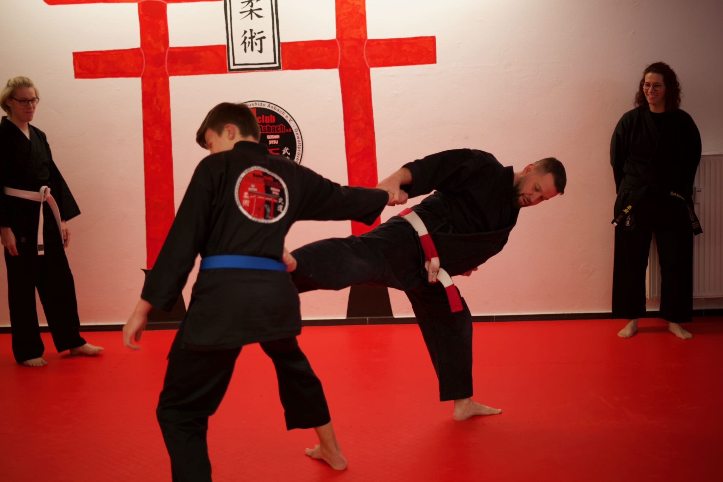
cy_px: 241
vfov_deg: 27.0
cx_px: 362
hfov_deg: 39.6
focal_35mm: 50
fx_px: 1004
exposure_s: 1/60
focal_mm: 50
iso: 250
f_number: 1.8
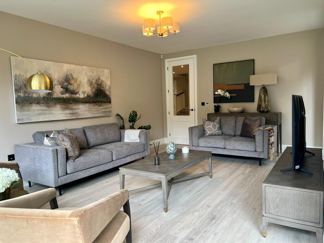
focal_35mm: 26
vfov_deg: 53.1
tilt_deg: -5.0
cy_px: 122
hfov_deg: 67.3
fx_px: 243
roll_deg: +2.3
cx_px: 162
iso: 64
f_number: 1.5
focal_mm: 5.7
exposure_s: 1/121
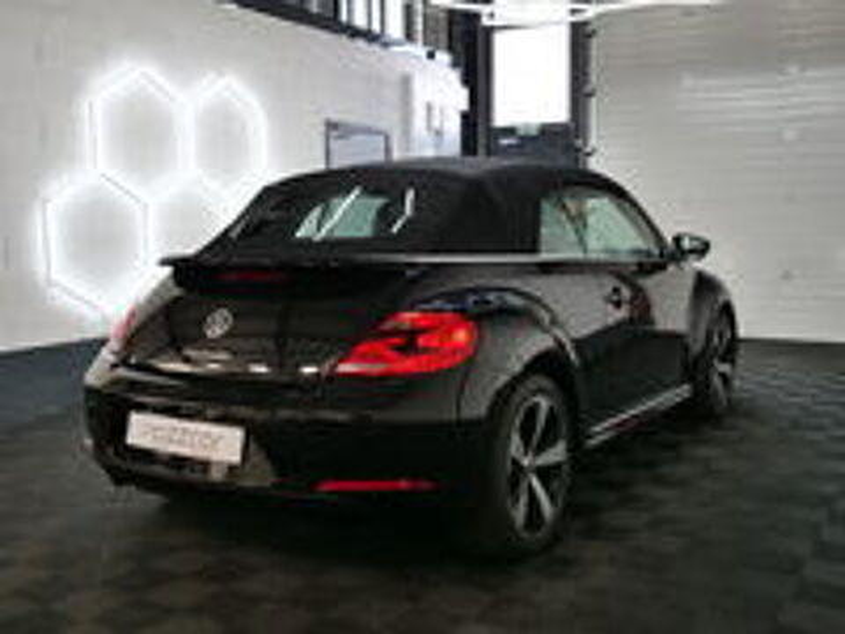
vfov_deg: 39.7
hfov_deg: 51.4
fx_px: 879
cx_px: 422
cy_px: 317
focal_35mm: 36
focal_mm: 18
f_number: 3.2
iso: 320
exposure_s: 1/60
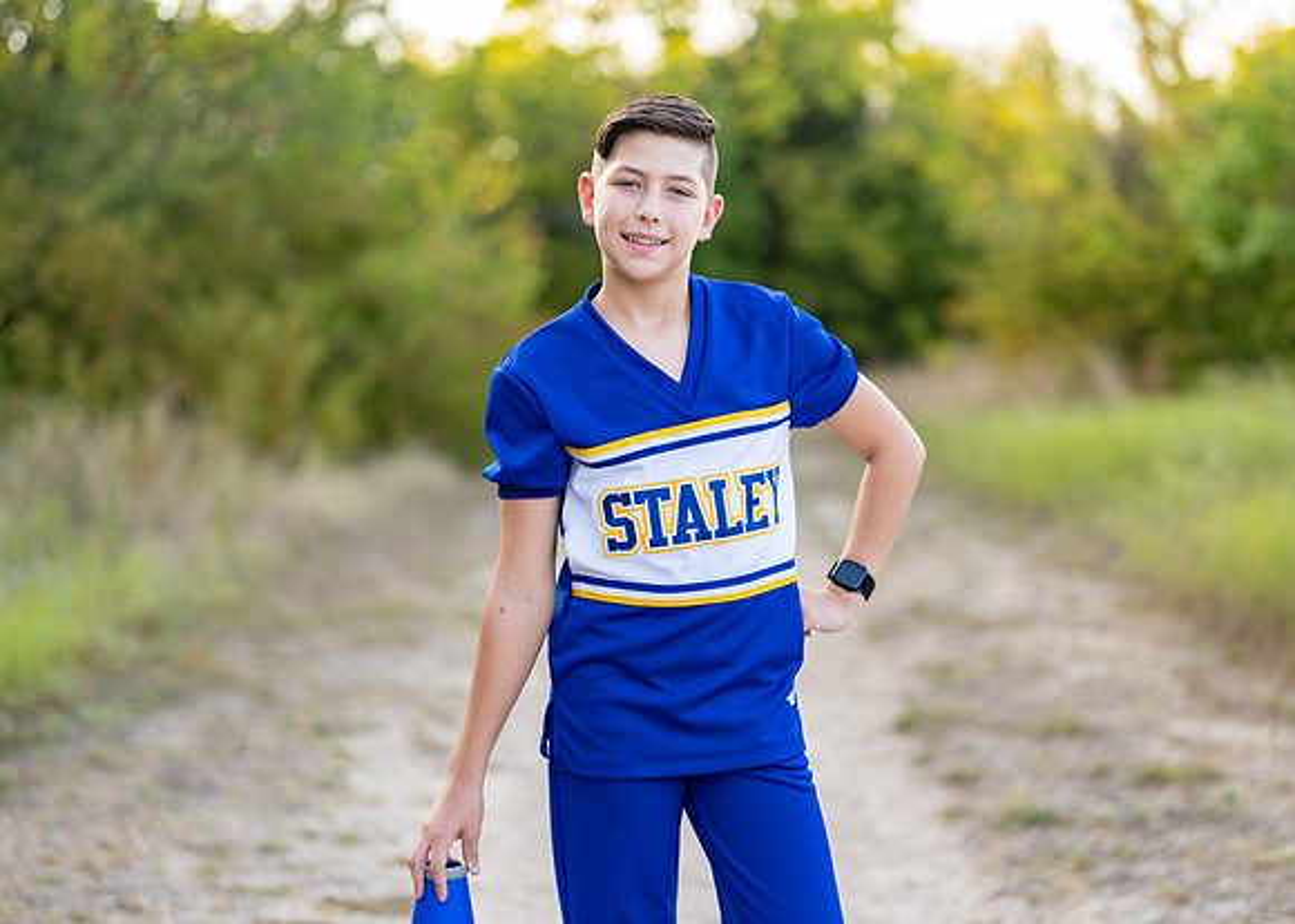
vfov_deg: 22.0
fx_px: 2377
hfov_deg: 30.5
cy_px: 478
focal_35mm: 65
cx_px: 665
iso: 100
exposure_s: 1/800
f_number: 1.2
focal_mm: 50
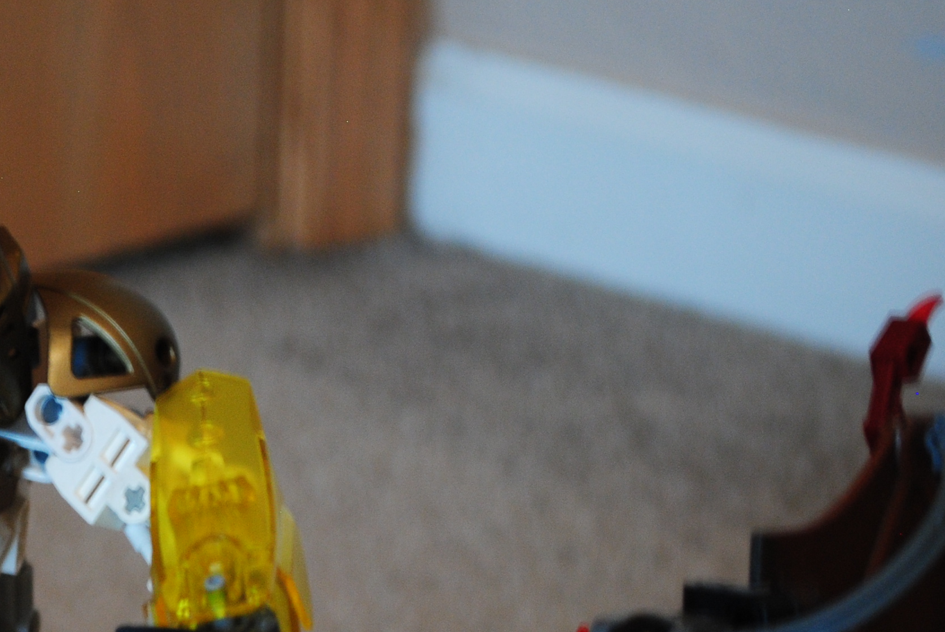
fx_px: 4103
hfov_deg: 13.0
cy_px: 629
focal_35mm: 156
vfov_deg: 8.8
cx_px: 20
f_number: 5.3
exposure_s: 1/3
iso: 400
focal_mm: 45
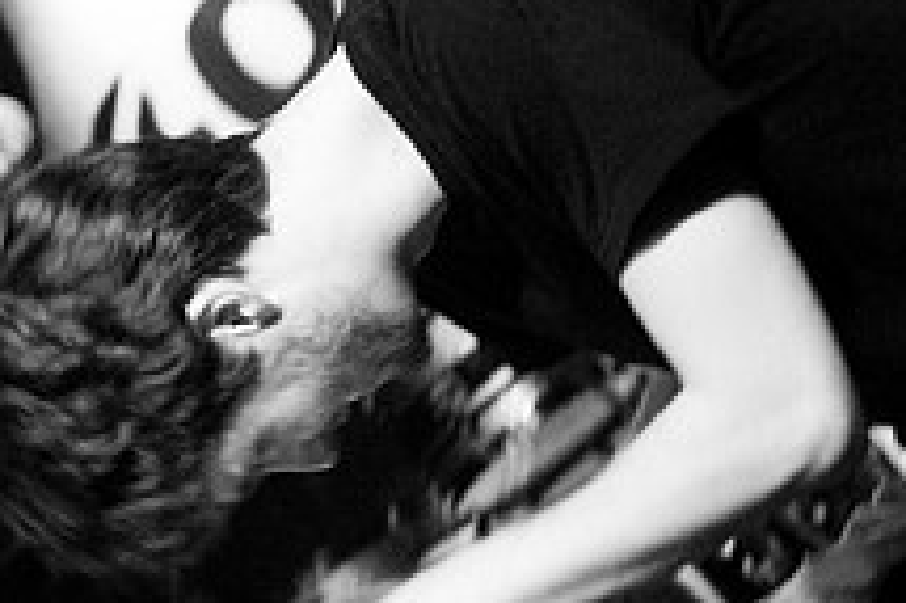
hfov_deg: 14.0
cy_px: 614
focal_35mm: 141
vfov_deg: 9.6
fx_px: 3554
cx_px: -211
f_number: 2.8
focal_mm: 35
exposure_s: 1/50
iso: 1250
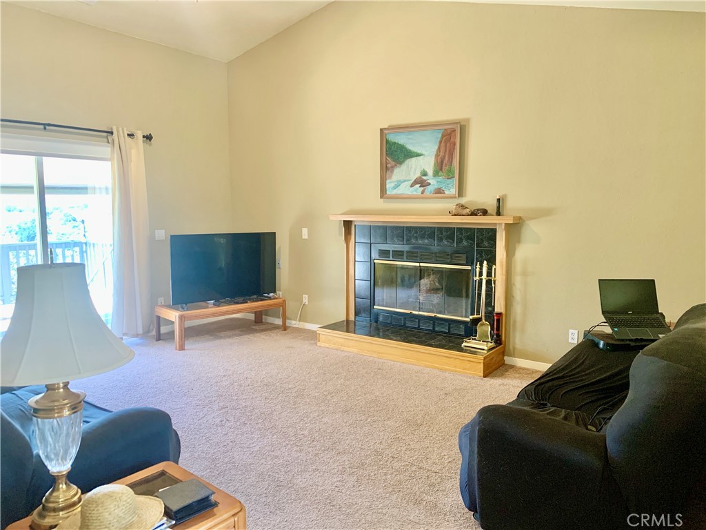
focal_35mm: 26
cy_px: 265
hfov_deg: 67.3
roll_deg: -0.6
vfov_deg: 53.1
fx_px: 530
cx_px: 353
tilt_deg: -4.9
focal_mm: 4.25
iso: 320
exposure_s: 1/60
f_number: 1.8
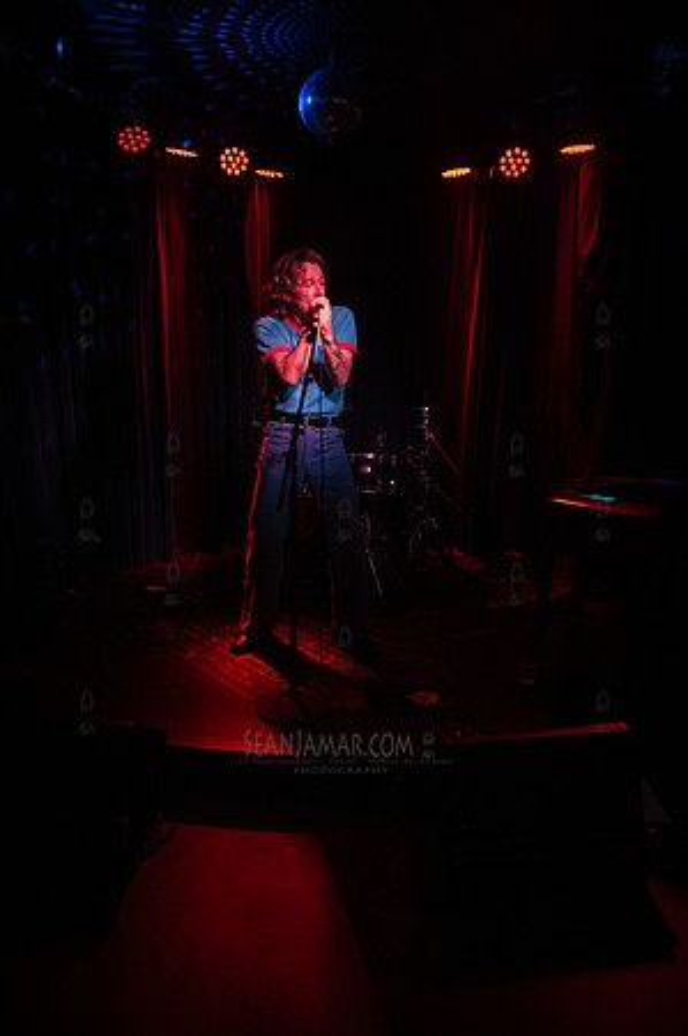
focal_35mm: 24
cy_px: 518
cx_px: 344
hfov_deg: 53.0
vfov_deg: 73.8
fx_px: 690
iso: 10000
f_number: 3.5
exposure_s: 1/400
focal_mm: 24
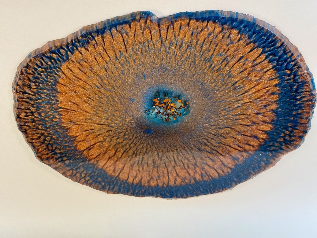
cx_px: 158
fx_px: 440
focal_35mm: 48
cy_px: 119
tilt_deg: -63.1
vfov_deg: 30.3
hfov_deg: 39.7
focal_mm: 6.76
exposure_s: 1/192
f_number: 1.78
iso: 125
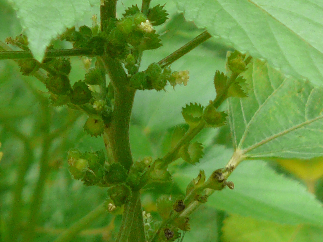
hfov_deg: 2.5
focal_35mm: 803
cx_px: 162
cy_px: 121
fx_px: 7493
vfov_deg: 1.9
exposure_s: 1/200
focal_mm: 82.8
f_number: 5
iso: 100
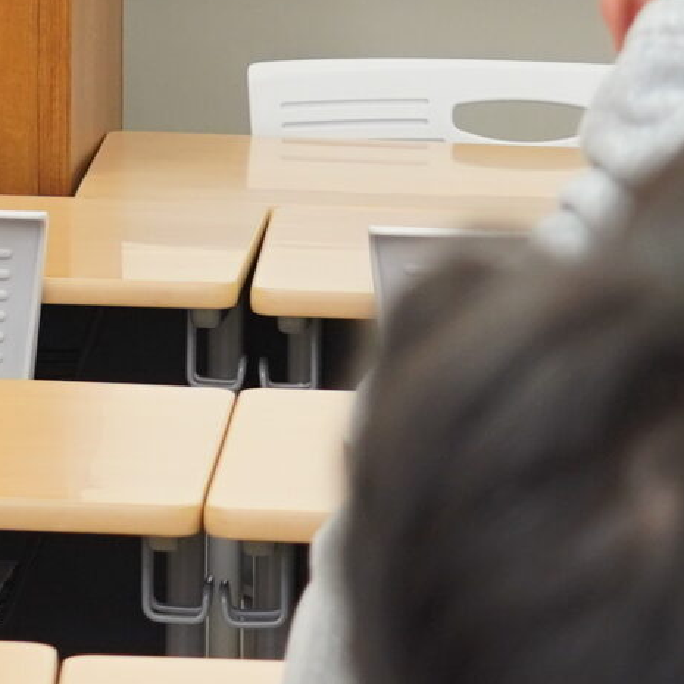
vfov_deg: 4.8
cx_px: -1021
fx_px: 8160
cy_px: -368
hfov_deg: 4.7
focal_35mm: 365
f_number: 4
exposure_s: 1/80
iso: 400
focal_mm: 52
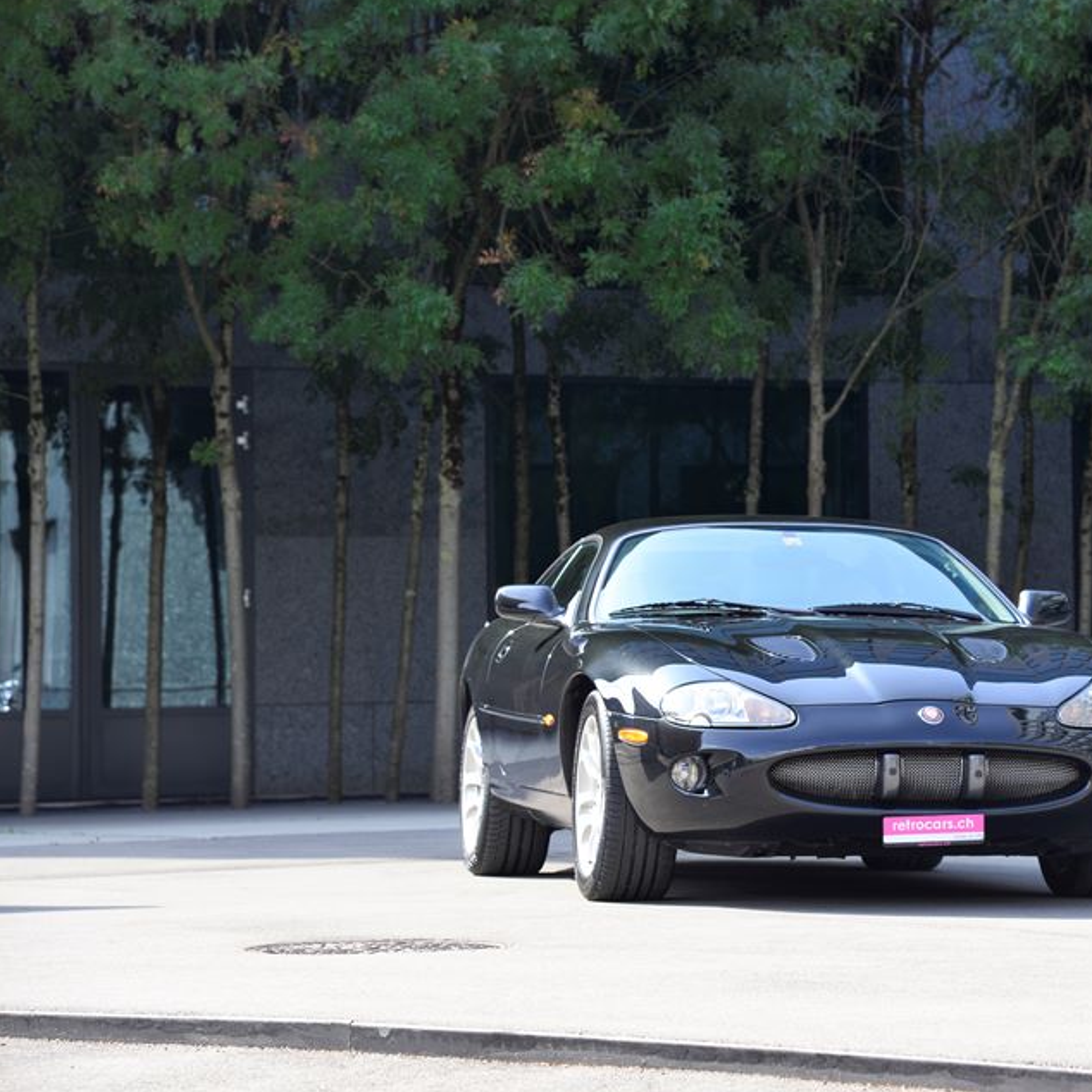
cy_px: 543
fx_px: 4354
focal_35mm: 122
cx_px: 811
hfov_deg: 14.2
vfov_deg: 14.3
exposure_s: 1/160
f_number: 6.3
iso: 250
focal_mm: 95
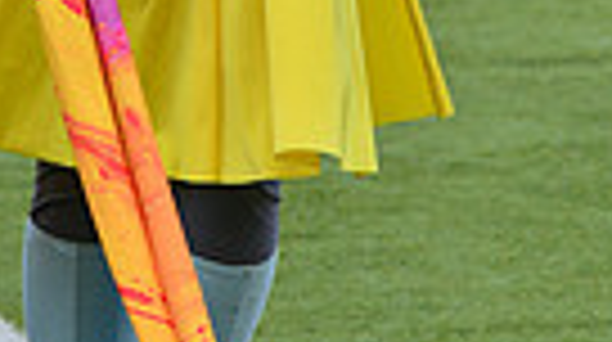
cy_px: -558
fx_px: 6756
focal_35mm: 417
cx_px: 335
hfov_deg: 5.2
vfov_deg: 2.9
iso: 200
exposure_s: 1/1000
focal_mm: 120
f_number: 5.6
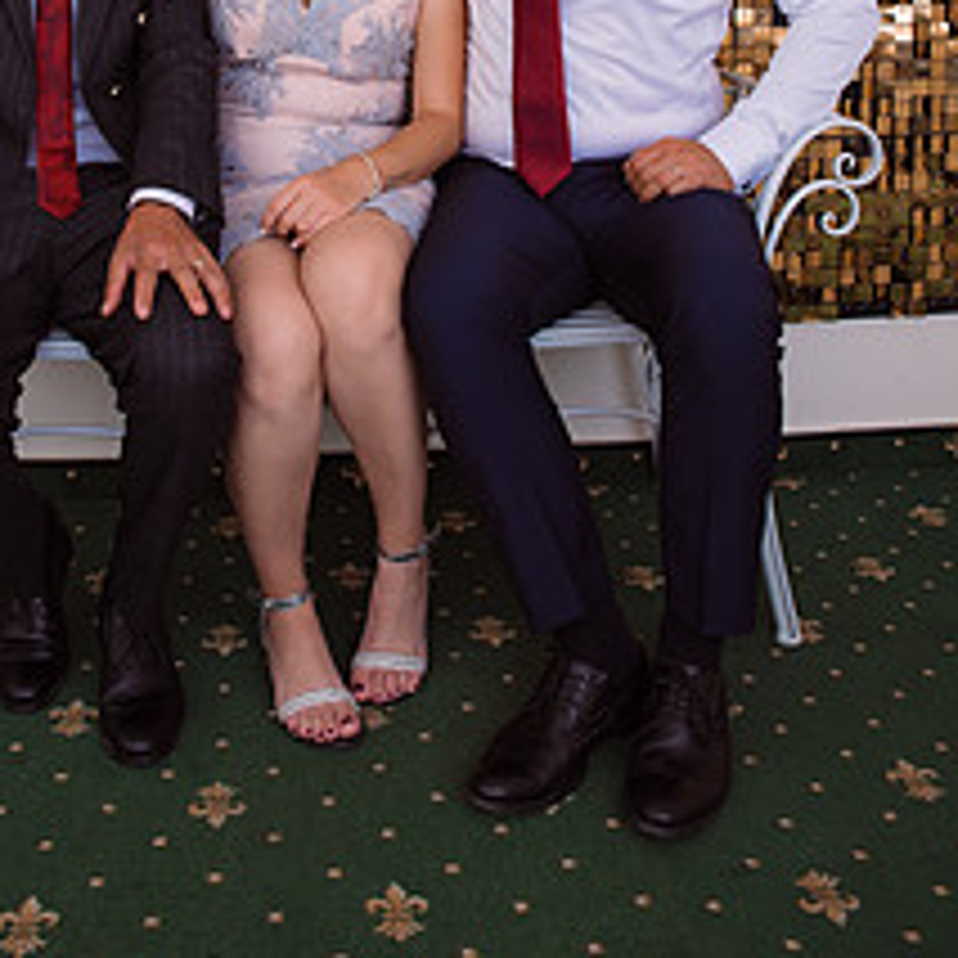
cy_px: -45
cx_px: 346
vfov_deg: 34.8
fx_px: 1346
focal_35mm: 43
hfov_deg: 38.9
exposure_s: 1/250
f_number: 5
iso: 640
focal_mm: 24
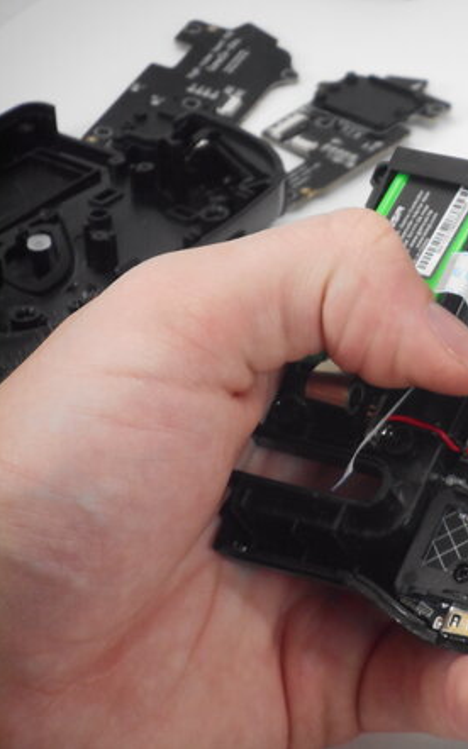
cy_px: 374
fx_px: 5799
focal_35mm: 284
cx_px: 470
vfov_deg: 7.4
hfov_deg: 4.6
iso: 320
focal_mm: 36
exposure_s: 1/60
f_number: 6.6
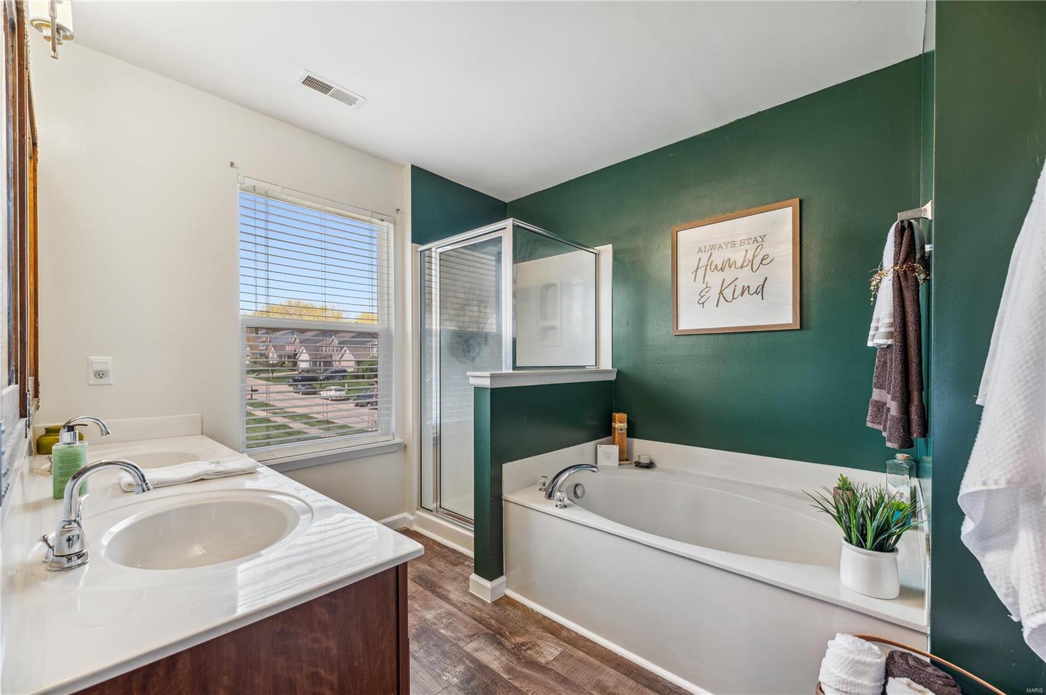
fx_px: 406
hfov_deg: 104.3
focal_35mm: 14
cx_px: 523
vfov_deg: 81.1
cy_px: 348
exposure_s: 1/6
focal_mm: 14
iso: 200
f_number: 8
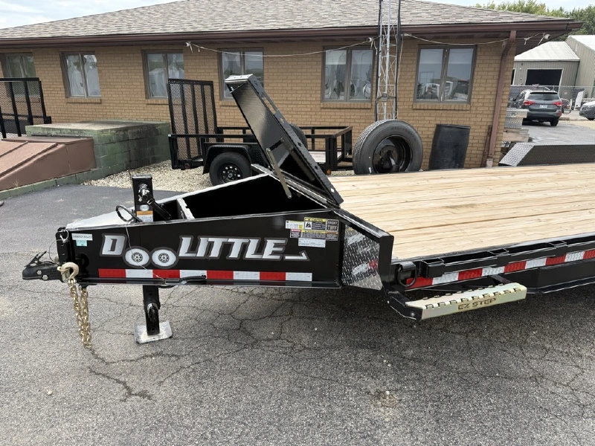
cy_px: 223
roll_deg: -1.0
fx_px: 413
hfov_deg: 71.6
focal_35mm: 24
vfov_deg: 56.8
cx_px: 298
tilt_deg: -17.8
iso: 80
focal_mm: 6.76
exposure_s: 1/1018
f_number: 1.78
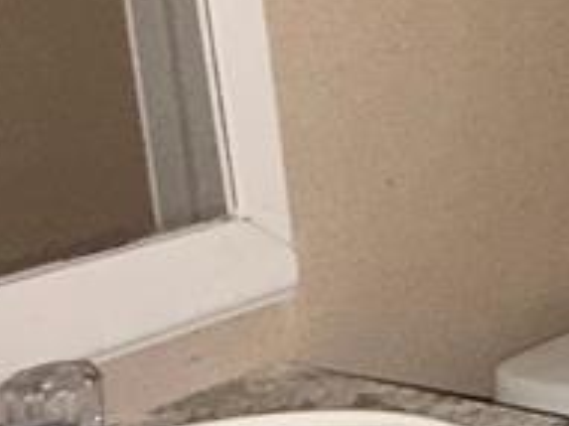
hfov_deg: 19.5
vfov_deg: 19.5
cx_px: 1025
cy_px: 119
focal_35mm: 75
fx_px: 1232
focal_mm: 2.22
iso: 200
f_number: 2.2
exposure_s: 1/46
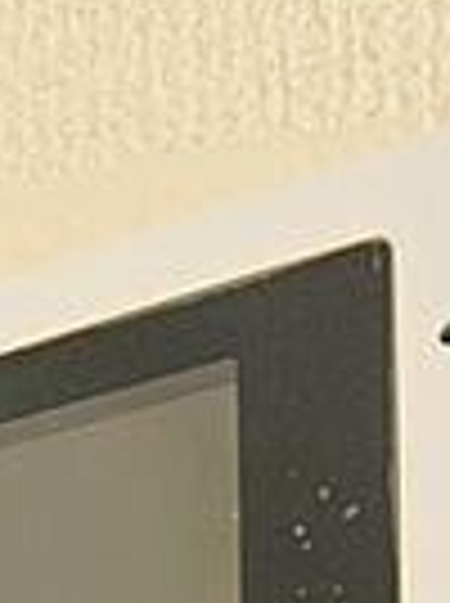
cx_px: 22
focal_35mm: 62
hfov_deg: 22.8
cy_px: 945
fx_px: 1078
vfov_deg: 23.6
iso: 200
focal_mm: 6.7
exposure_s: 1/400
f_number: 3.5
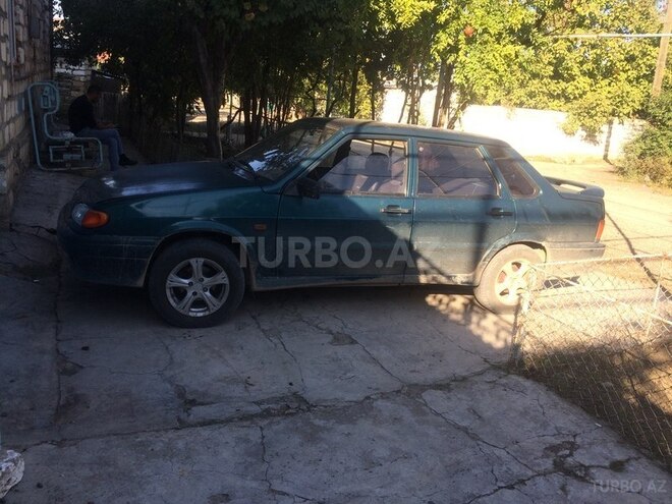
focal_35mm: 29
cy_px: 252
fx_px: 563
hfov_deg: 61.7
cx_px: 336
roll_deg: -6.1
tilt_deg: -14.3
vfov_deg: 48.2
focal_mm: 4.15
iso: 32
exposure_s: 1/554
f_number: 2.2
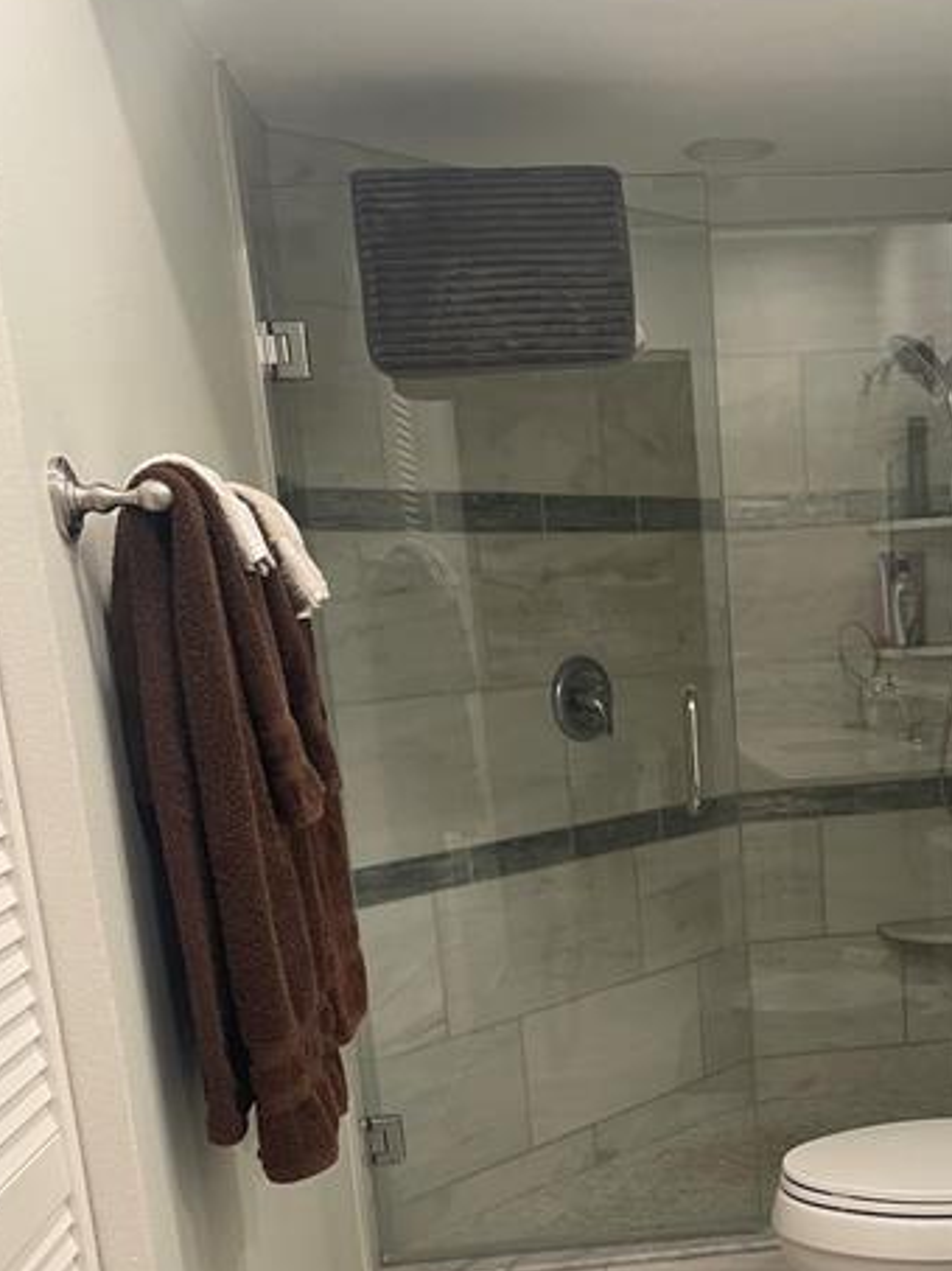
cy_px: 1033
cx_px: 742
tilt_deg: -14.9
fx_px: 1615
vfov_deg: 41.0
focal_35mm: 44
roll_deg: +3.8
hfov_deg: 32.1
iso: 100
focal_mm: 4.2
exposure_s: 1/60
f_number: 1.6
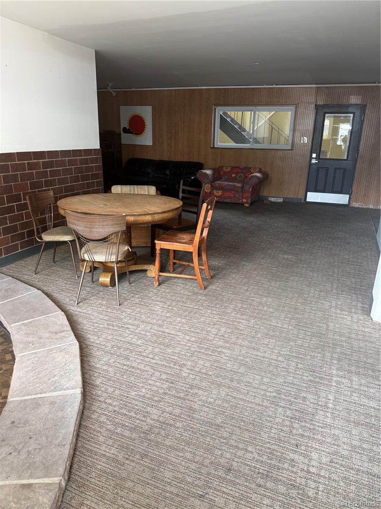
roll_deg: -0.7
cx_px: 190
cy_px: 254
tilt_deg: -20.3
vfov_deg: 71.6
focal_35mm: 24
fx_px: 352
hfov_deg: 56.8
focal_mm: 6.76
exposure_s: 1/60
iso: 125
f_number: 1.78
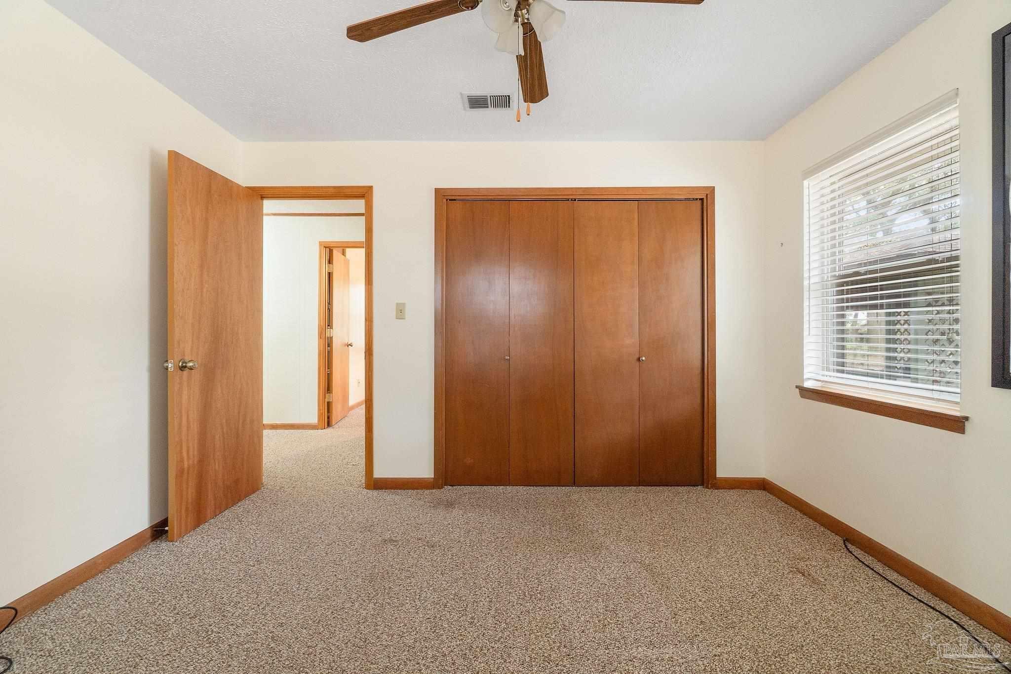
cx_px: 506
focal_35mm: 15
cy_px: 337
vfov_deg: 77.3
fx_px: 421
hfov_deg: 100.4
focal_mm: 10
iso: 640
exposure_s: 2
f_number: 9
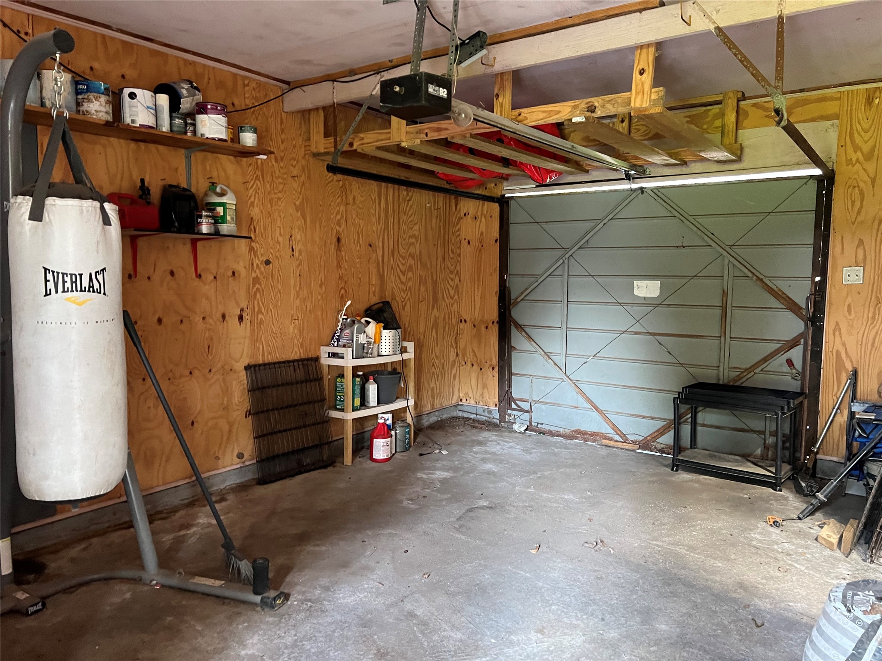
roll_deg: +0.6
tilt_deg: -4.8
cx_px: 441
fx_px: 662
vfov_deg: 53.1
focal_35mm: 26
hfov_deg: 67.3
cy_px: 330
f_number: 1.5
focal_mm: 5.7
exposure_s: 1/60
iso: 400
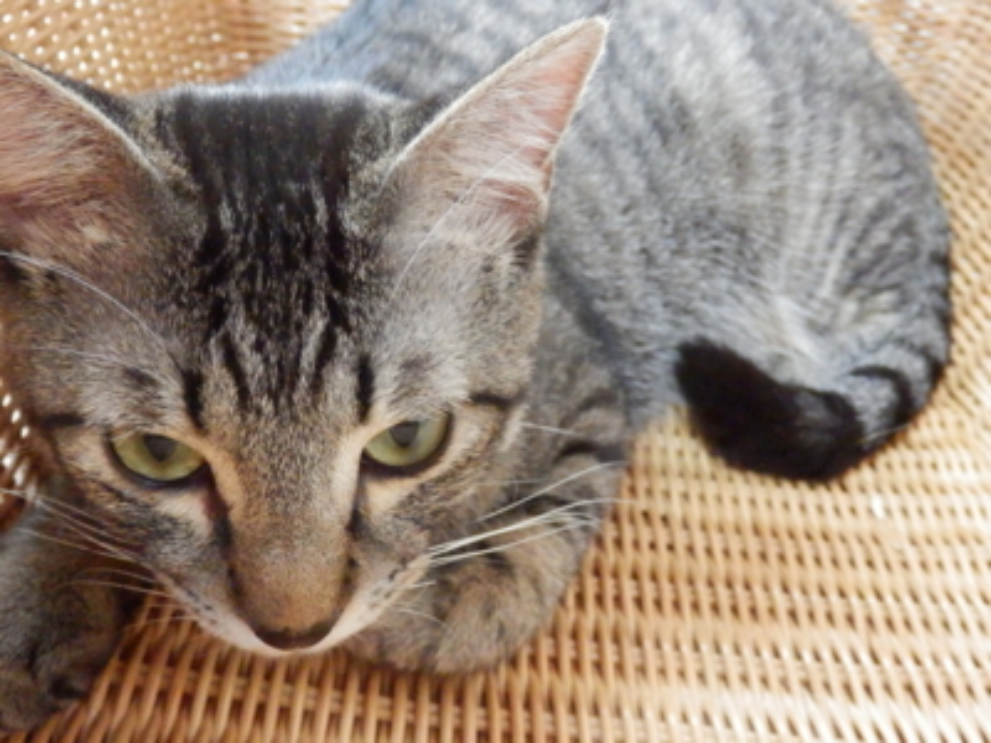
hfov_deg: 55.4
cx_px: 496
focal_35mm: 33
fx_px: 945
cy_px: 372
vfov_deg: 42.9
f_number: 3.4
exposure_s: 1/25
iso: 3200
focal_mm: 6
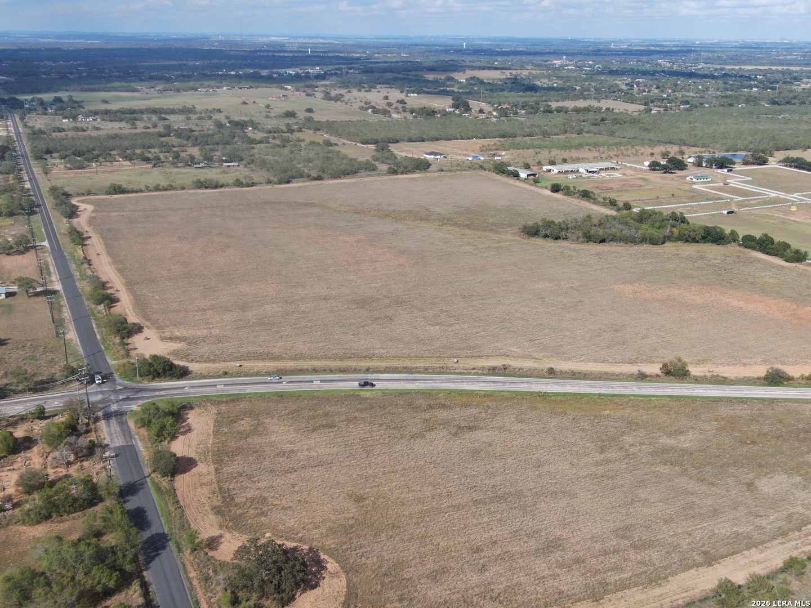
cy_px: 304
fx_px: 890
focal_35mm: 38
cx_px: 406
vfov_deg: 37.7
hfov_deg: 49.0
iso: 100
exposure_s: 1/800
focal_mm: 6.48
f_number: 3.4
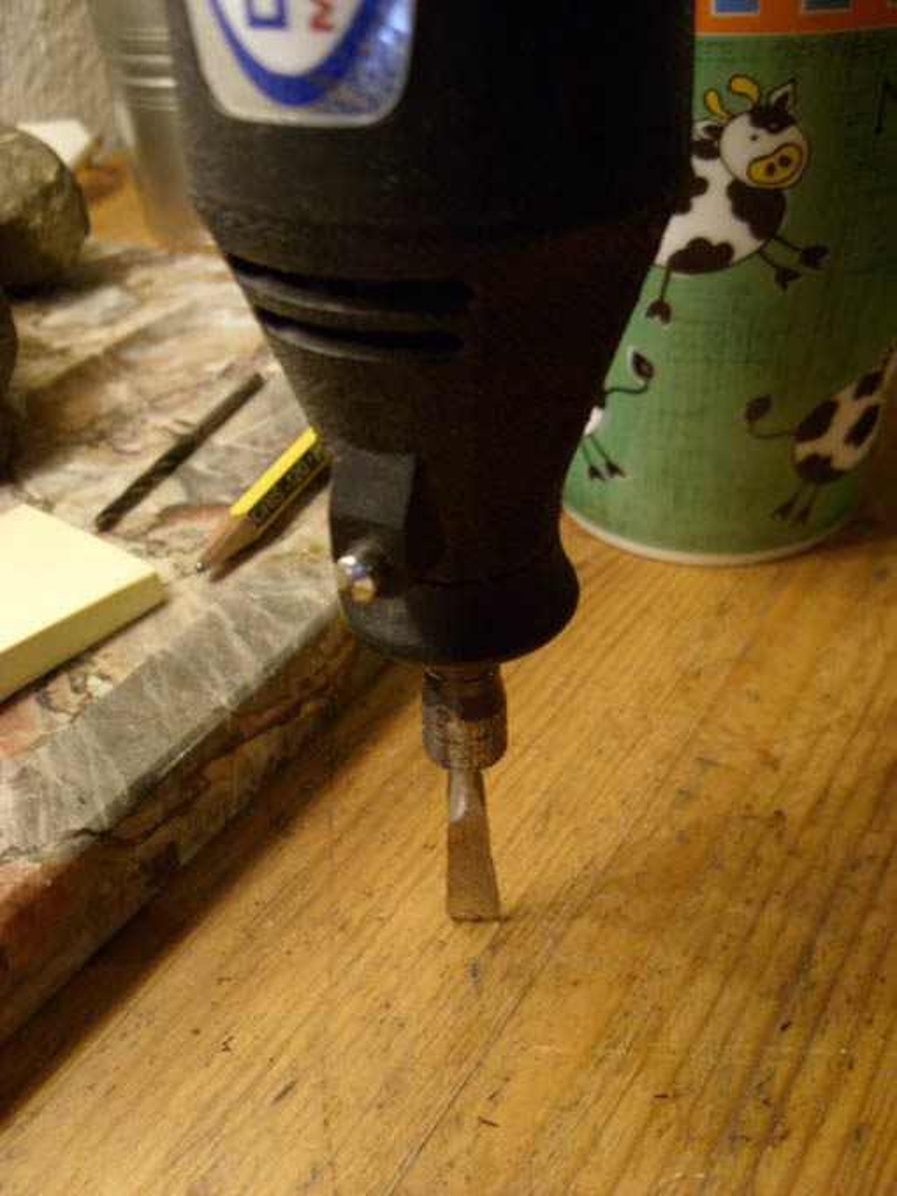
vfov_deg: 49.0
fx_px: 1313
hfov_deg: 37.7
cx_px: 448
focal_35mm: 38
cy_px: 598
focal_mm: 6.3
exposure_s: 1/15
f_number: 2.8
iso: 300
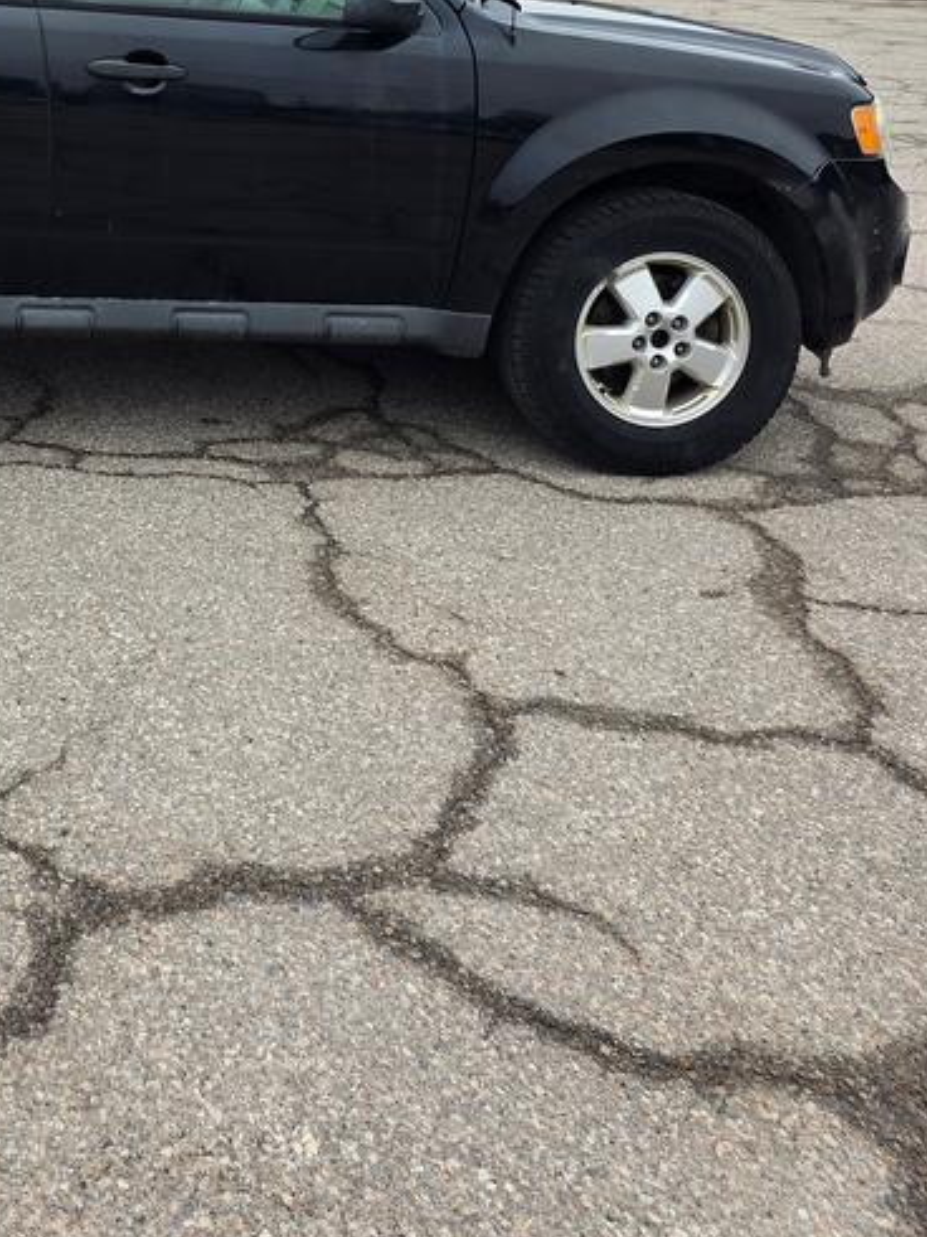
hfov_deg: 30.2
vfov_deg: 39.0
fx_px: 1607
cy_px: 116
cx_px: 28
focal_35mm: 45
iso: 80
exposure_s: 1/1406
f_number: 1.7
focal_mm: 6.25
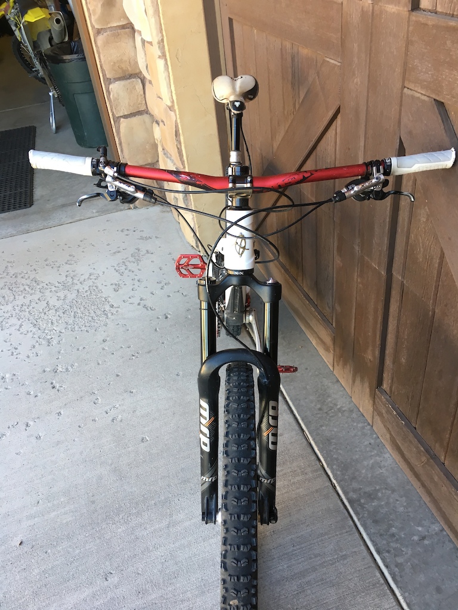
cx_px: 229
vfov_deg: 61.7
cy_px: 305
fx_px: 512
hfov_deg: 48.2
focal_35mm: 29
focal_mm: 4.15
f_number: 2.2
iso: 25
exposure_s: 1/40
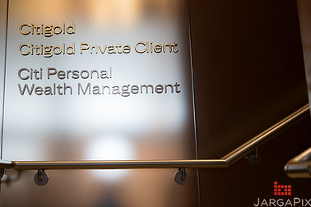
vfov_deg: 25.8
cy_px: 64
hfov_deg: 37.7
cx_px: 100
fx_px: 449
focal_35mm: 52
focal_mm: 32.5
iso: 400
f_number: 3.2
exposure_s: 1/160
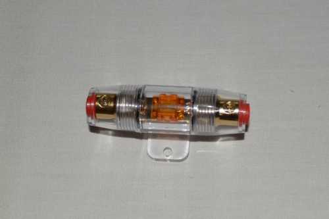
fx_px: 247
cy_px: 110
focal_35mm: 27
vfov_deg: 47.9
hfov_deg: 67.4
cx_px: 164
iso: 180
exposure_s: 1/60
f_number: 3.5
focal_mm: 18
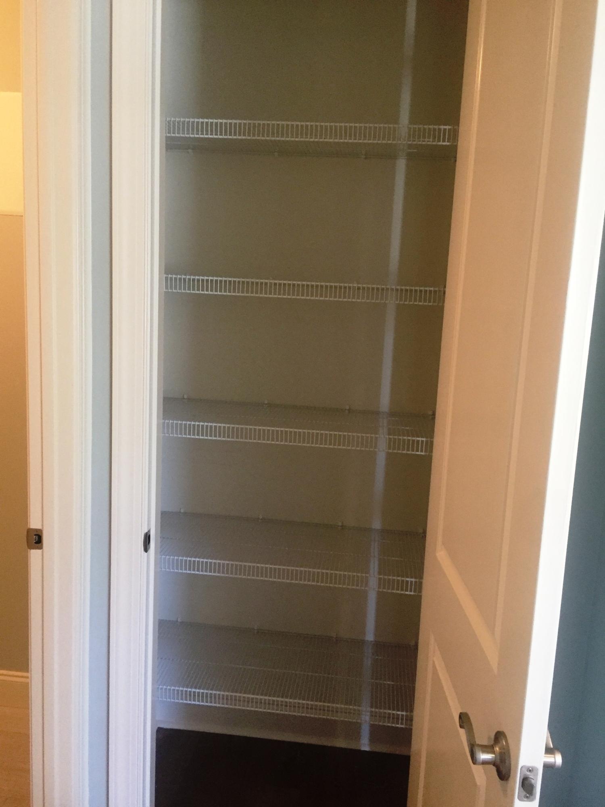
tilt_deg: -9.1
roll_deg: -3.0
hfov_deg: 48.2
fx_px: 676
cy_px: 404
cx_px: 302
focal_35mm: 29
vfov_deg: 61.7
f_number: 2.2
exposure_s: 1/30
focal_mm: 4.15
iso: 200
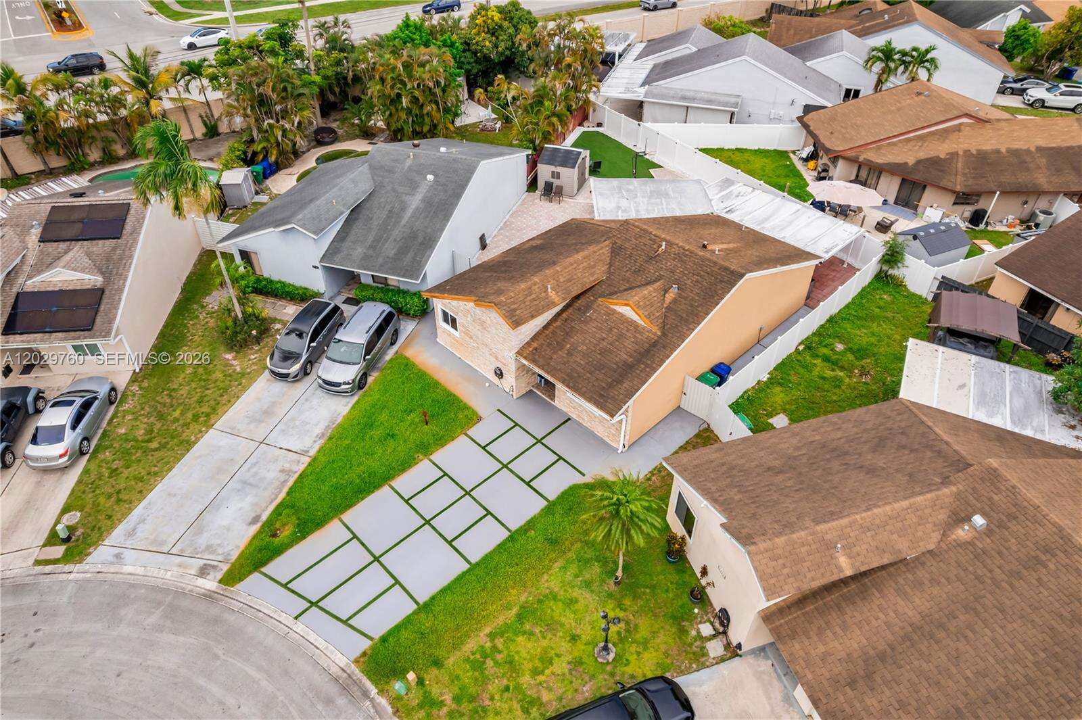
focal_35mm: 22
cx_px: 541
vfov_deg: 57.2
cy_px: 360
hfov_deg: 78.6
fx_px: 661
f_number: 2.8
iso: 110
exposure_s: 1/730
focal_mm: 8.38
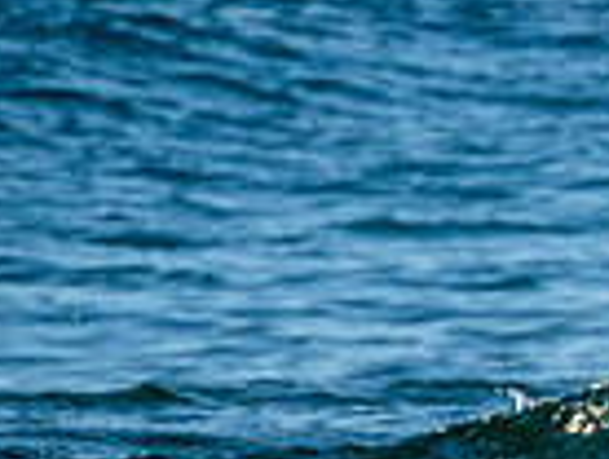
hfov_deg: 0.6
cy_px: 510
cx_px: 821
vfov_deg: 0.5
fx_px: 56836
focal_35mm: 3225
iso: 2200
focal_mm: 800
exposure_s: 1/2000
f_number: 11
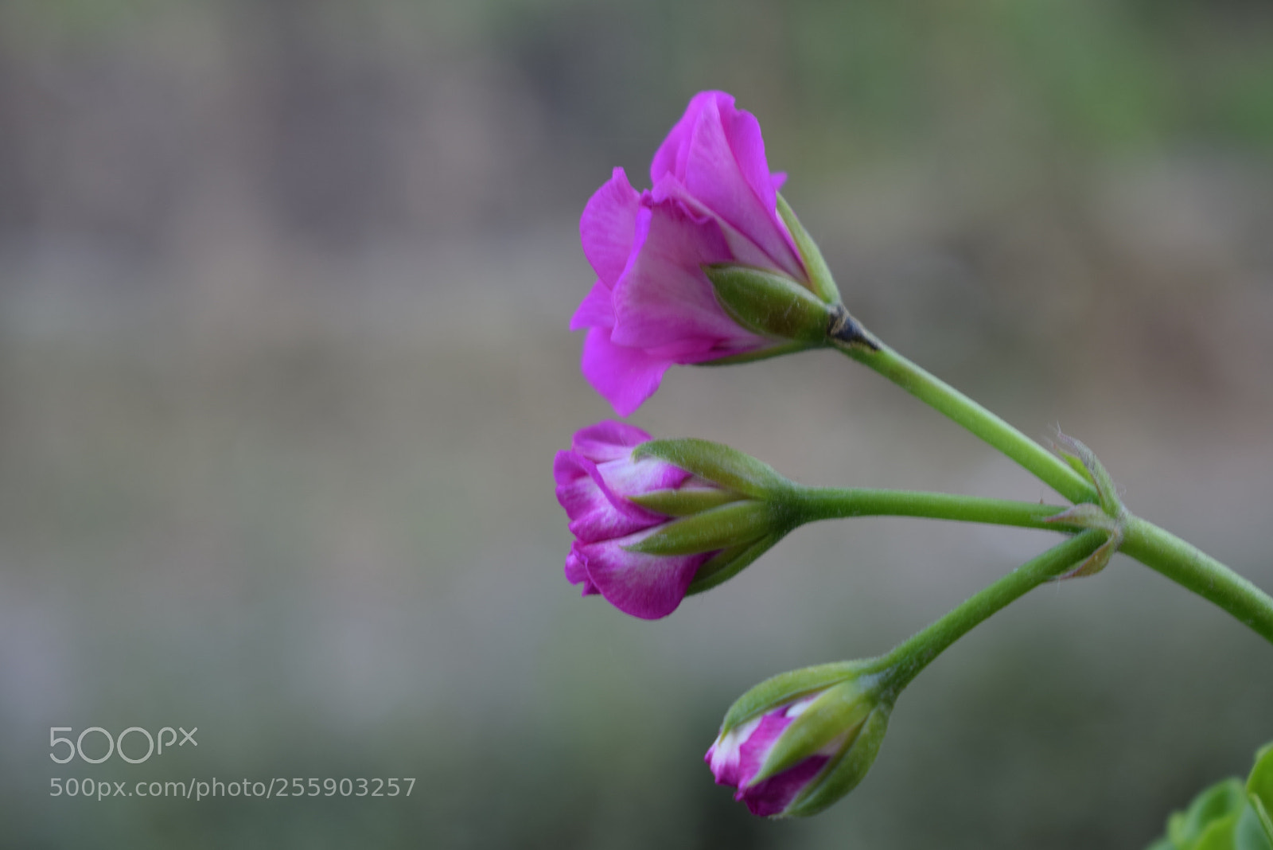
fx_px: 2918
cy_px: 425
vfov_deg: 16.6
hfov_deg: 24.6
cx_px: 636
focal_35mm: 82
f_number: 5.6
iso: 100
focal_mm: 55
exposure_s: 1/30
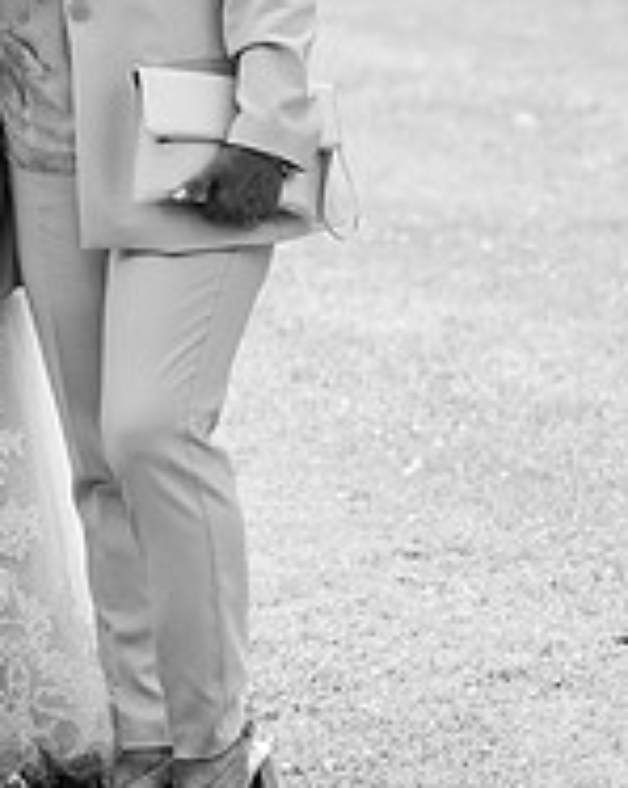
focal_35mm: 265
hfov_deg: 5.8
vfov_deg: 7.3
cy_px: 76
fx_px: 6172
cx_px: -139
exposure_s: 1/1600
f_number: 3.2
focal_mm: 85
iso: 100
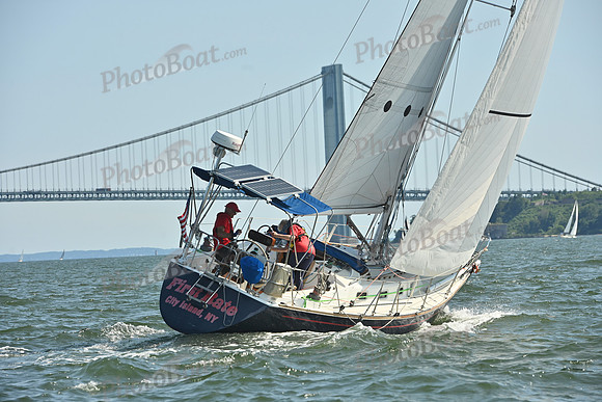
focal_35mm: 170
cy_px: 201
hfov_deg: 12.1
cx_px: 301
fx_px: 2843
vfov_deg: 8.1
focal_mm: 170
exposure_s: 1/1250
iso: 320
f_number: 9
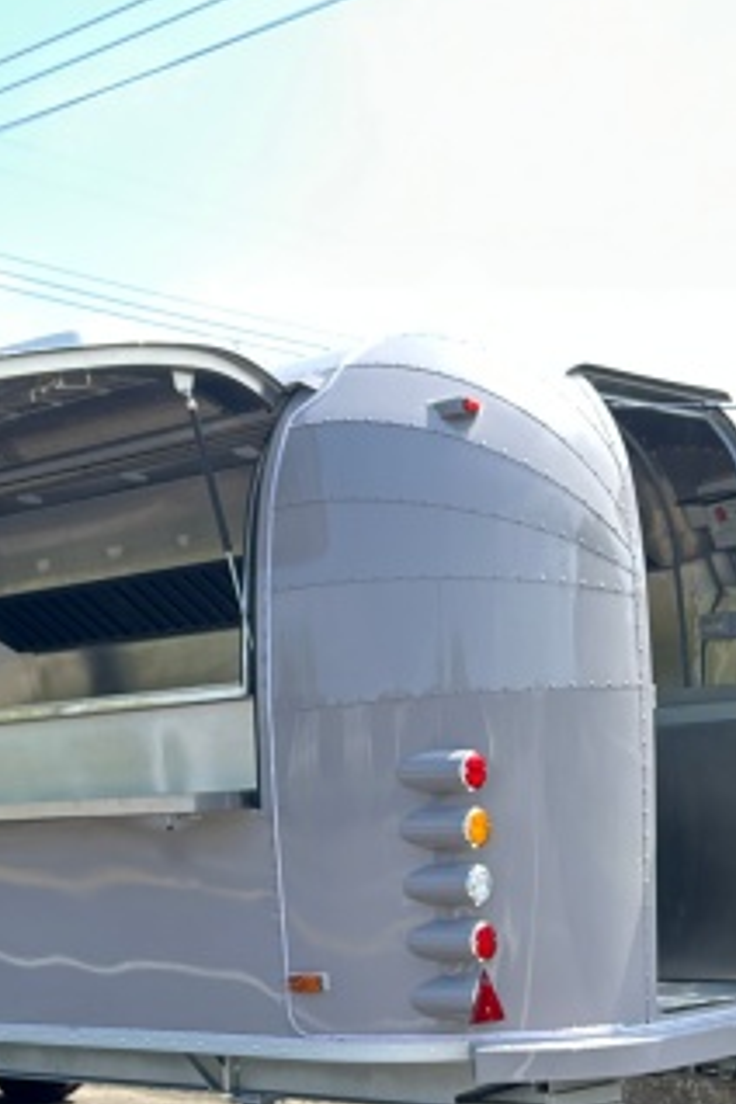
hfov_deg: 19.9
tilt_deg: +0.2
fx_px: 2085
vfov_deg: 29.4
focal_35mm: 68
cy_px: 764
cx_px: 208
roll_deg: +2.5
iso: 50
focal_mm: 5.7
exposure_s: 1/509
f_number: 1.5
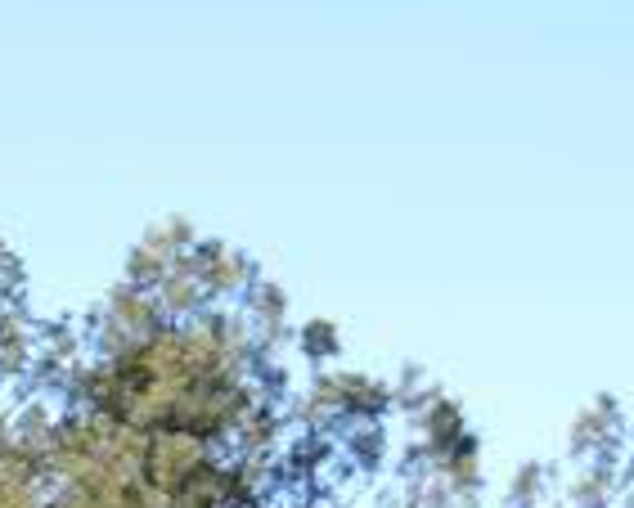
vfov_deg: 4.4
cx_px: -1048
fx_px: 6497
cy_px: 1340
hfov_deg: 5.4
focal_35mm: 346
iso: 100
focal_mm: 34
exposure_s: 1/160
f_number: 6.3
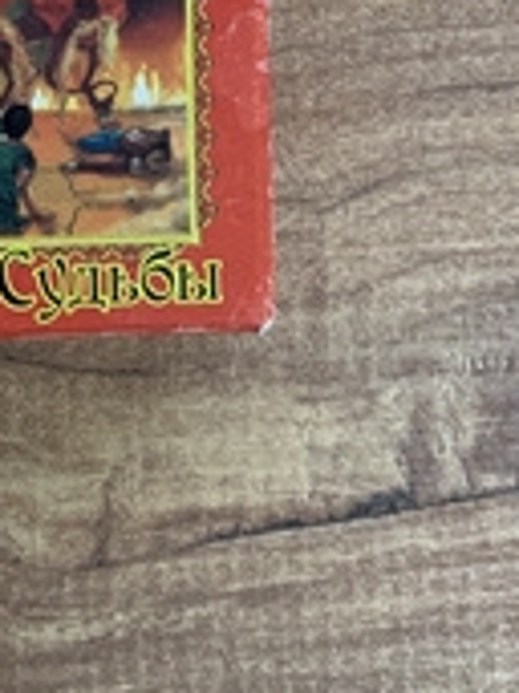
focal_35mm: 76
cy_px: -65
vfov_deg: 24.1
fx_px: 1521
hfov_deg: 18.9
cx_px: 6
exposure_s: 1/40
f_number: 1.8
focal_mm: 4.25
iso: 400
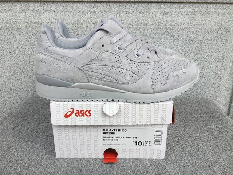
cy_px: 88
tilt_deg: -18.9
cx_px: 116
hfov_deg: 58.4
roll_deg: -0.1
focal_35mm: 31
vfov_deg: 45.4
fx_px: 209
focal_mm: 3.3
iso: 25
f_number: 2.4
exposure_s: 1/485
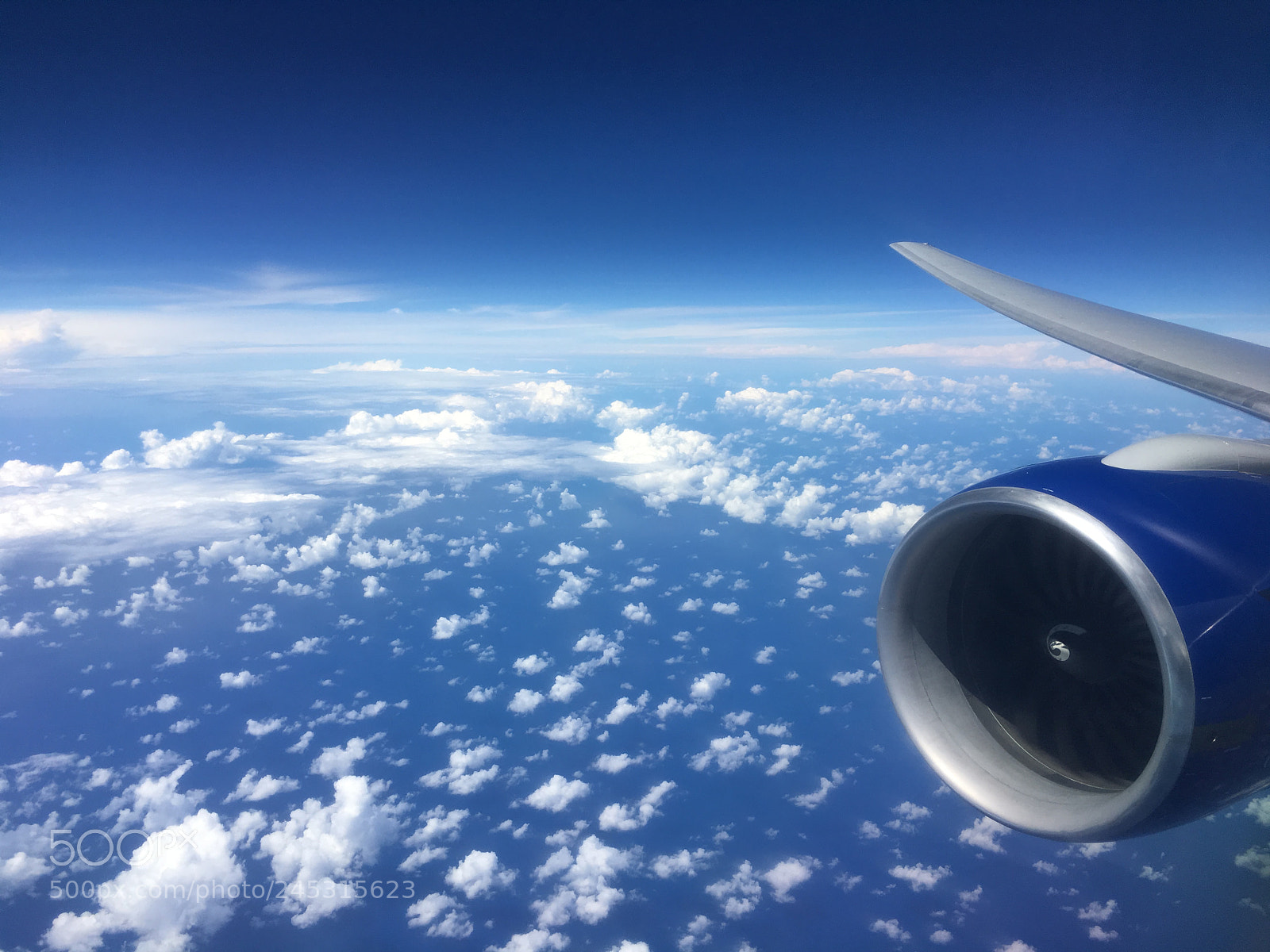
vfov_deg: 48.2
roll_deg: -1.3
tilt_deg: -10.1
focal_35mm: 29
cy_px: 476
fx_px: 1064
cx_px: 635
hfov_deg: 61.7
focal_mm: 4.15
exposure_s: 1/1538
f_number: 2.2
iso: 25
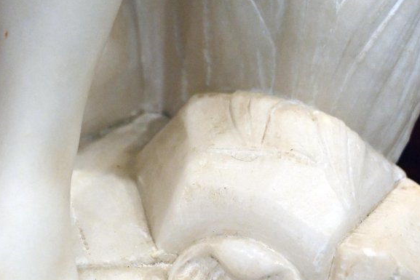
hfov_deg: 13.1
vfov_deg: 8.8
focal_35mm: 156
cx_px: 149
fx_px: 1820
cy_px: 34
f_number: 6.3
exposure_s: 1/60
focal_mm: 50
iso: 4000
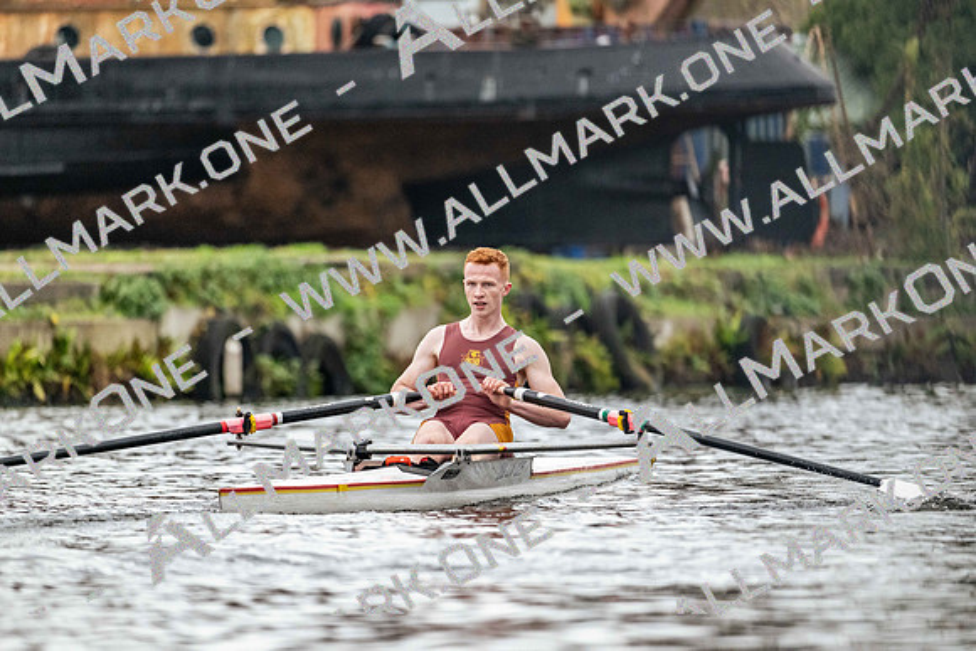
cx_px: 488
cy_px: 326
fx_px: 10846
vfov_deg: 3.4
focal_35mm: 400
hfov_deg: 5.2
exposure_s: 1/2500
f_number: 4.5
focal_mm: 400
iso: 3200
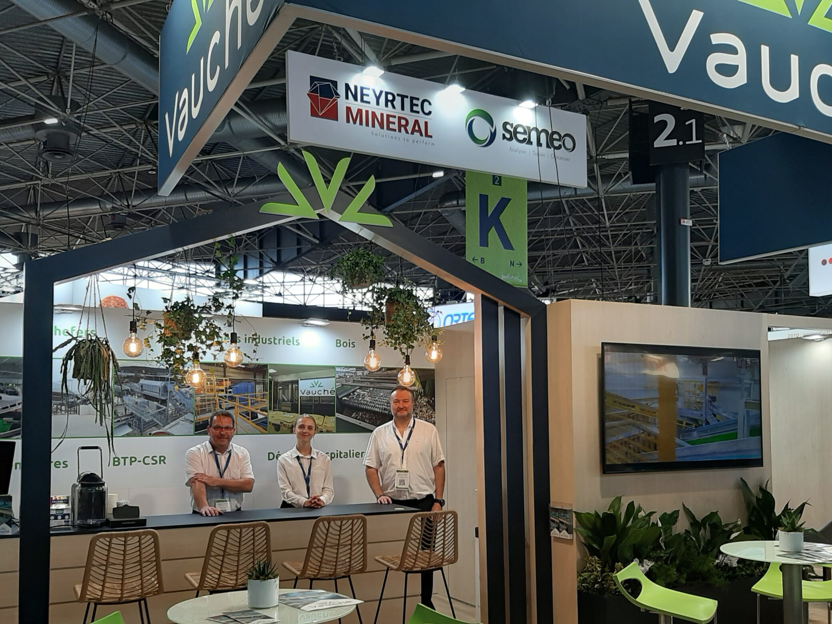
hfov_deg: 56.7
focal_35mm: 32
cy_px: 382
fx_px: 769
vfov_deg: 43.9
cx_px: 384
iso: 40
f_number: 1.7
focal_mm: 3.93
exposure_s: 1/100
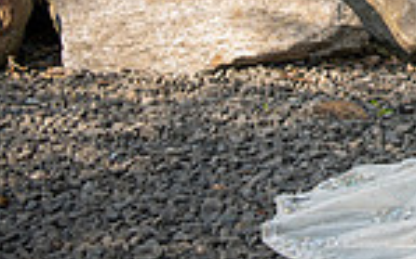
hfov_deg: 11.8
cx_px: 653
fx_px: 1915
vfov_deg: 7.6
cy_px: -157
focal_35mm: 169
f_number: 2.8
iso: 50
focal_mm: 40
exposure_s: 1/320
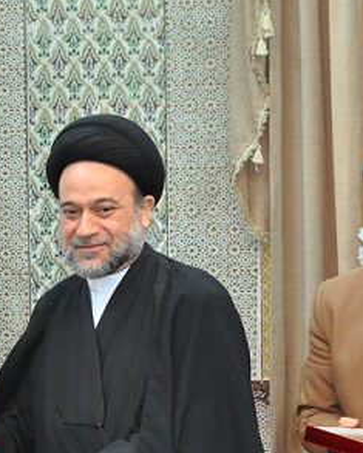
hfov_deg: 15.8
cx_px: -88
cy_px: 363
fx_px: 1247
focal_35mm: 93
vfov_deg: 20.3
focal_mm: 24
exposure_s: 1/80
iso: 2500
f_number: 5.6
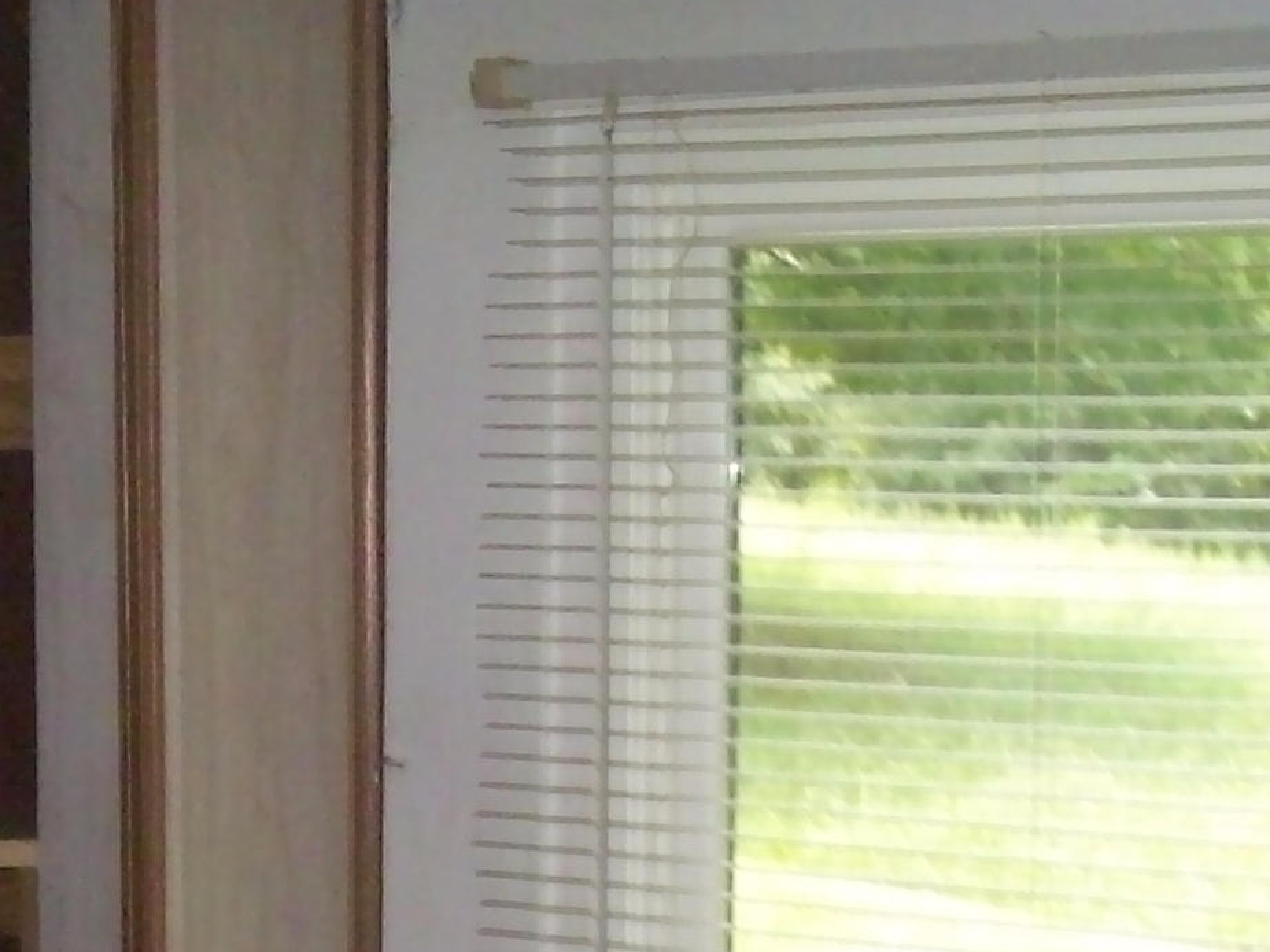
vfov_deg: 14.5
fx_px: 3668
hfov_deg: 19.3
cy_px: 1003
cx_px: 163
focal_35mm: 100
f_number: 2.7
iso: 160
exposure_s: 1/64
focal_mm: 6
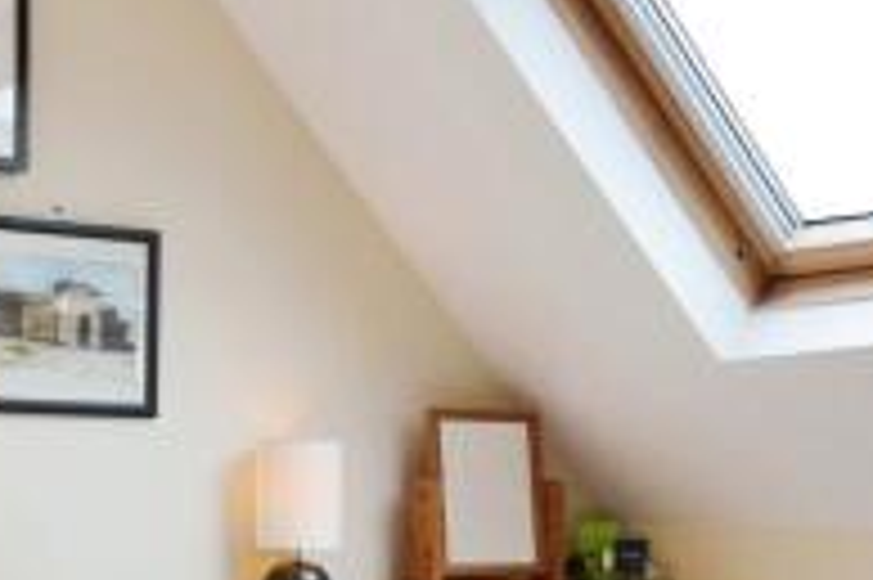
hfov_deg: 25.6
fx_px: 1914
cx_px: 292
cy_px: 578
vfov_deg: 16.9
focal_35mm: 79
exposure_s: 1/13
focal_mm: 10
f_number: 8
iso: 100
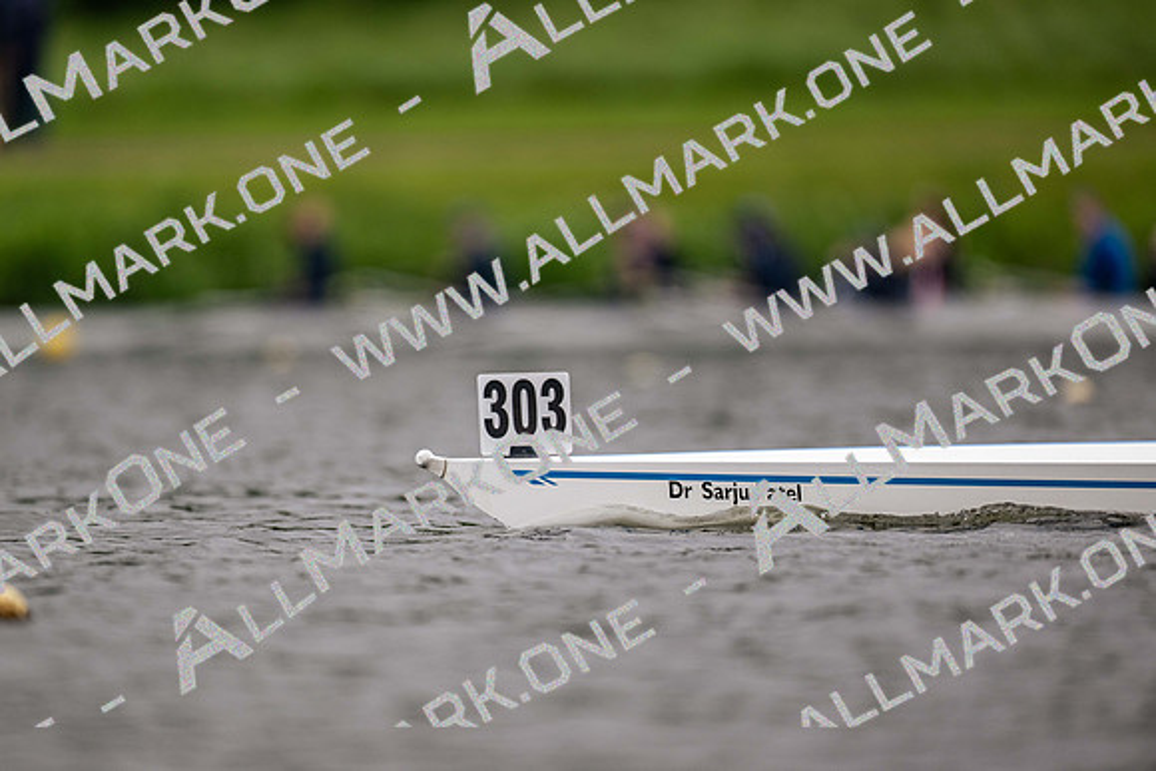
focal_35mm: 600
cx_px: 578
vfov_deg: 2.3
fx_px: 19270
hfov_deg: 3.4
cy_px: 386
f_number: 4
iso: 640
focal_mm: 600
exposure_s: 1/2000
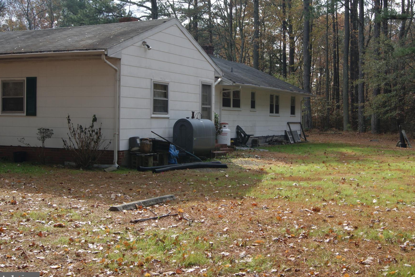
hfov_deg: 42.7
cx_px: 231
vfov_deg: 29.2
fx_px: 530
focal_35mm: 46
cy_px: 126
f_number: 10
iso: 100
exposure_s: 1/80
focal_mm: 26
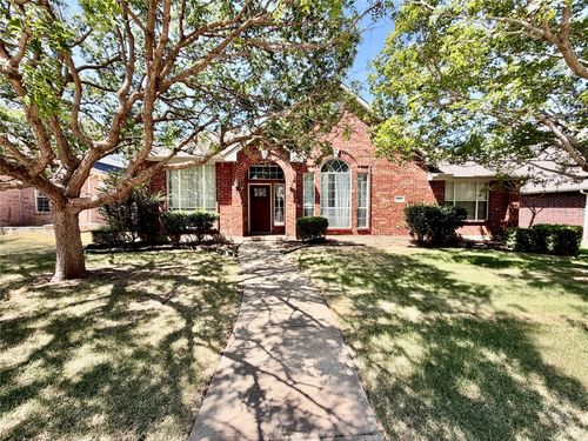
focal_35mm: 14
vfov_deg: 85.7
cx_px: 294
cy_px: 220
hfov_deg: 102.1
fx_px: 238
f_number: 2.2
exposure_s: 1/502
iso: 50
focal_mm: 2.22
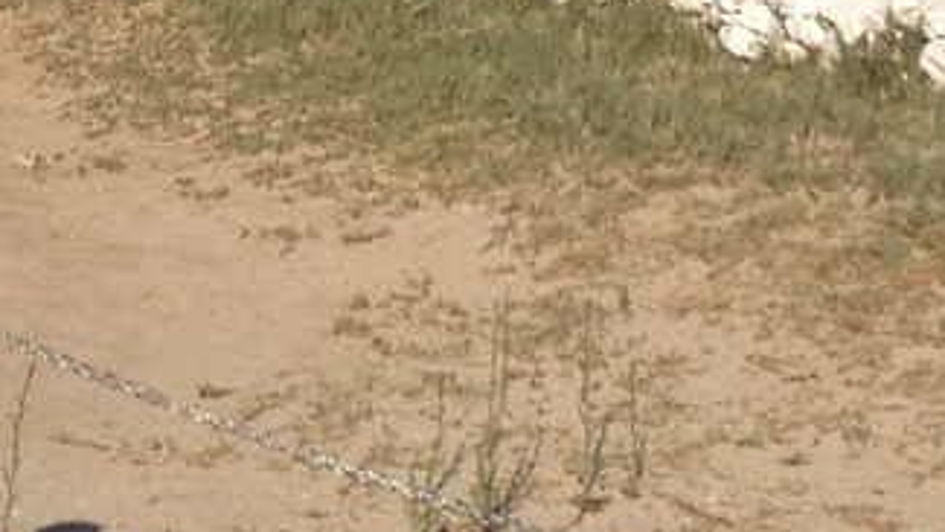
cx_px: 326
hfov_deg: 11.4
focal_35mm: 188
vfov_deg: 6.3
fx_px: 4712
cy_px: -436
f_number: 2.4
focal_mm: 4.28
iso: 50
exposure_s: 1/2632
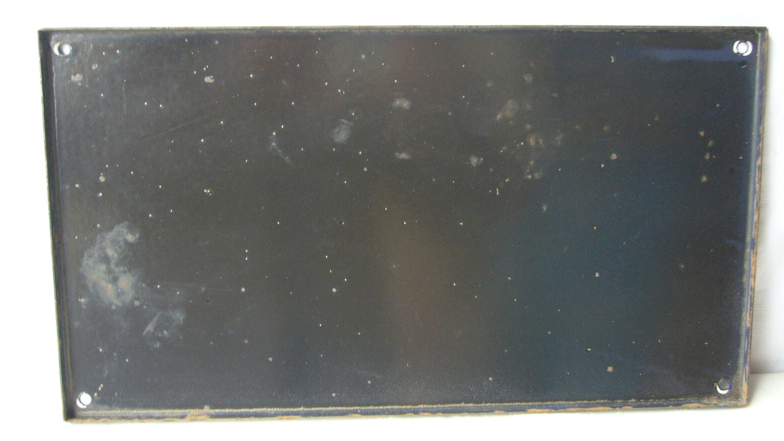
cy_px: 226
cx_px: 395
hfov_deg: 51.6
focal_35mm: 39
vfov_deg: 30.4
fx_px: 811
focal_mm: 5.8
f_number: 2.8
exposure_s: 1/20
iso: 100
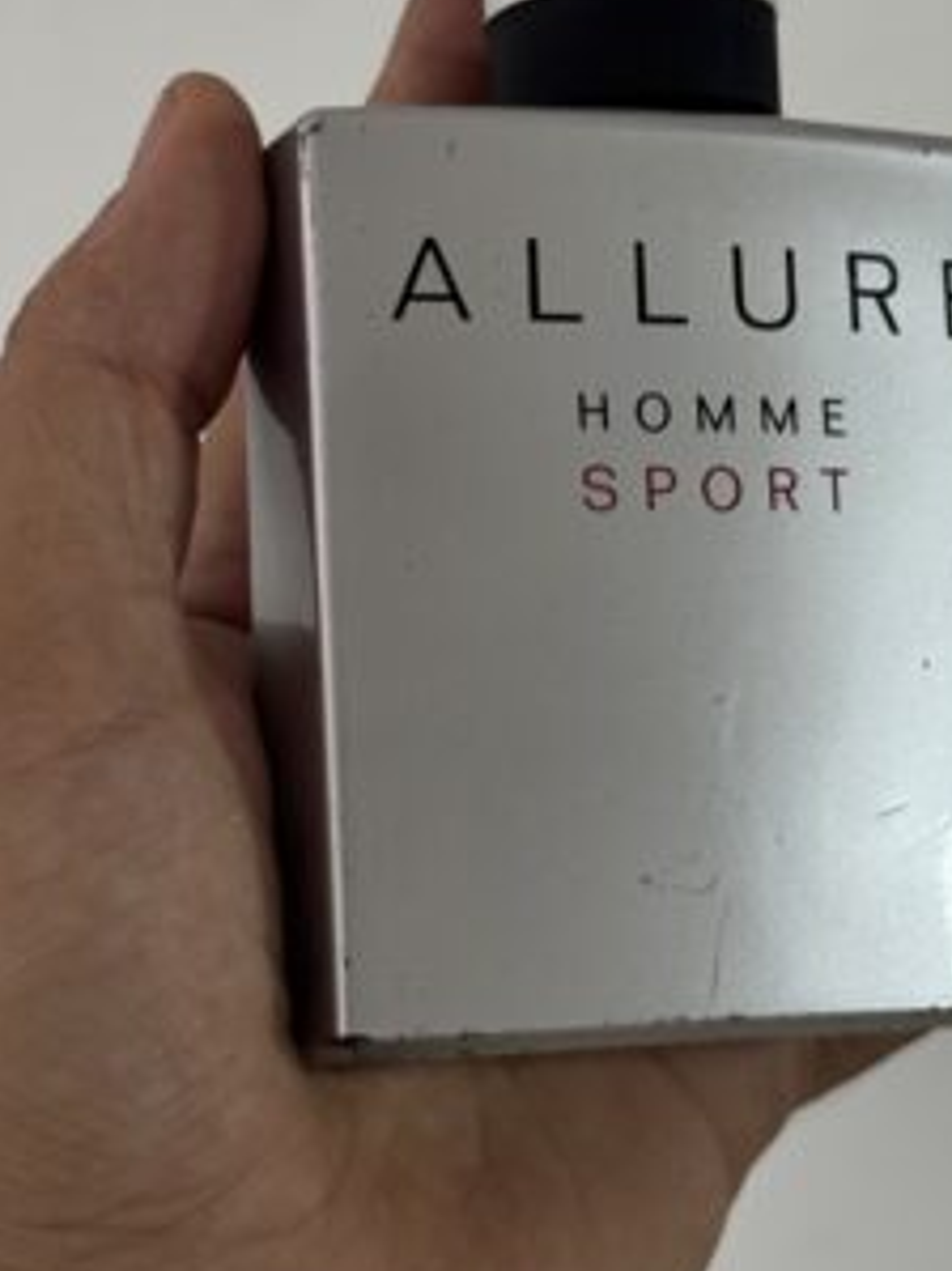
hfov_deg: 16.0
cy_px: 368
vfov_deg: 21.2
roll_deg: -2.5
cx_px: 701
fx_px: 3376
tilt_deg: -25.7
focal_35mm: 92
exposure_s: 1/50
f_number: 1.78
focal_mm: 6.76
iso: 80
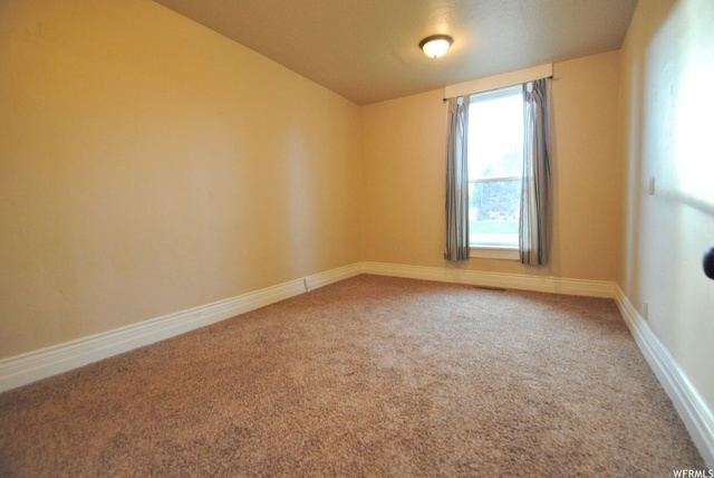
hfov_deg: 100.3
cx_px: 357
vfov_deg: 77.4
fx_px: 298
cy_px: 239
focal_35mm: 15
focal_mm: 10
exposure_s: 1/30
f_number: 3.5
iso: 640
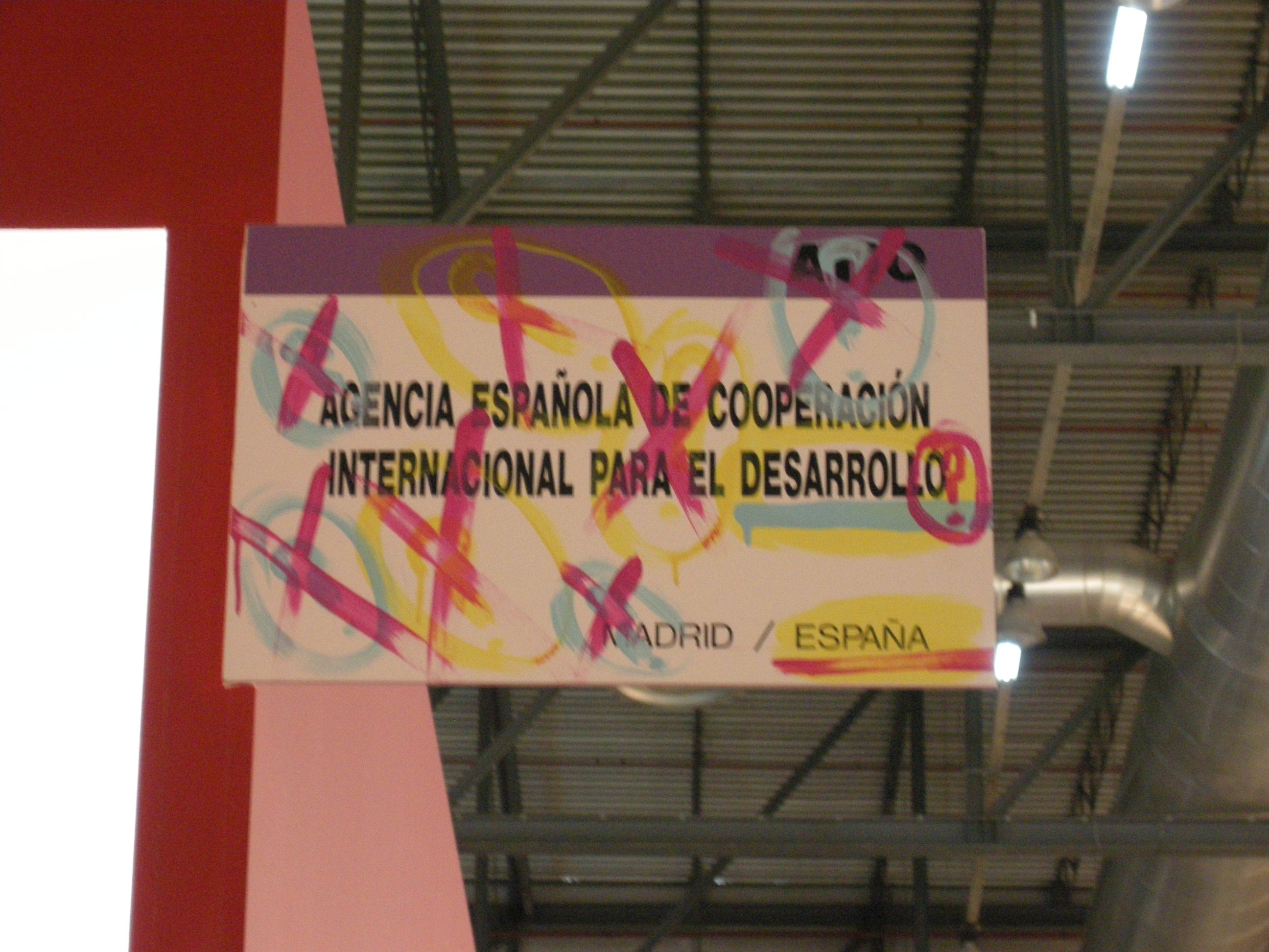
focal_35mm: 123
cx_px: 634
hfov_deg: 16.0
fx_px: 4509
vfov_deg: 12.0
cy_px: 476
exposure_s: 1/8
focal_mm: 26.3
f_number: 5.3
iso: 613
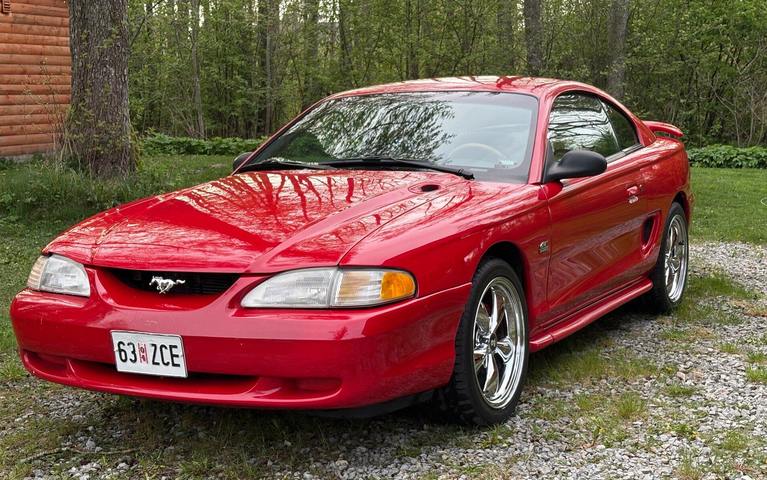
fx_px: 1171
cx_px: 378
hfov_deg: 36.3
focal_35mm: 56
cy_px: 263
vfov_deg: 23.1
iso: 50
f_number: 1.6
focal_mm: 5.96
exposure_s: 1/207
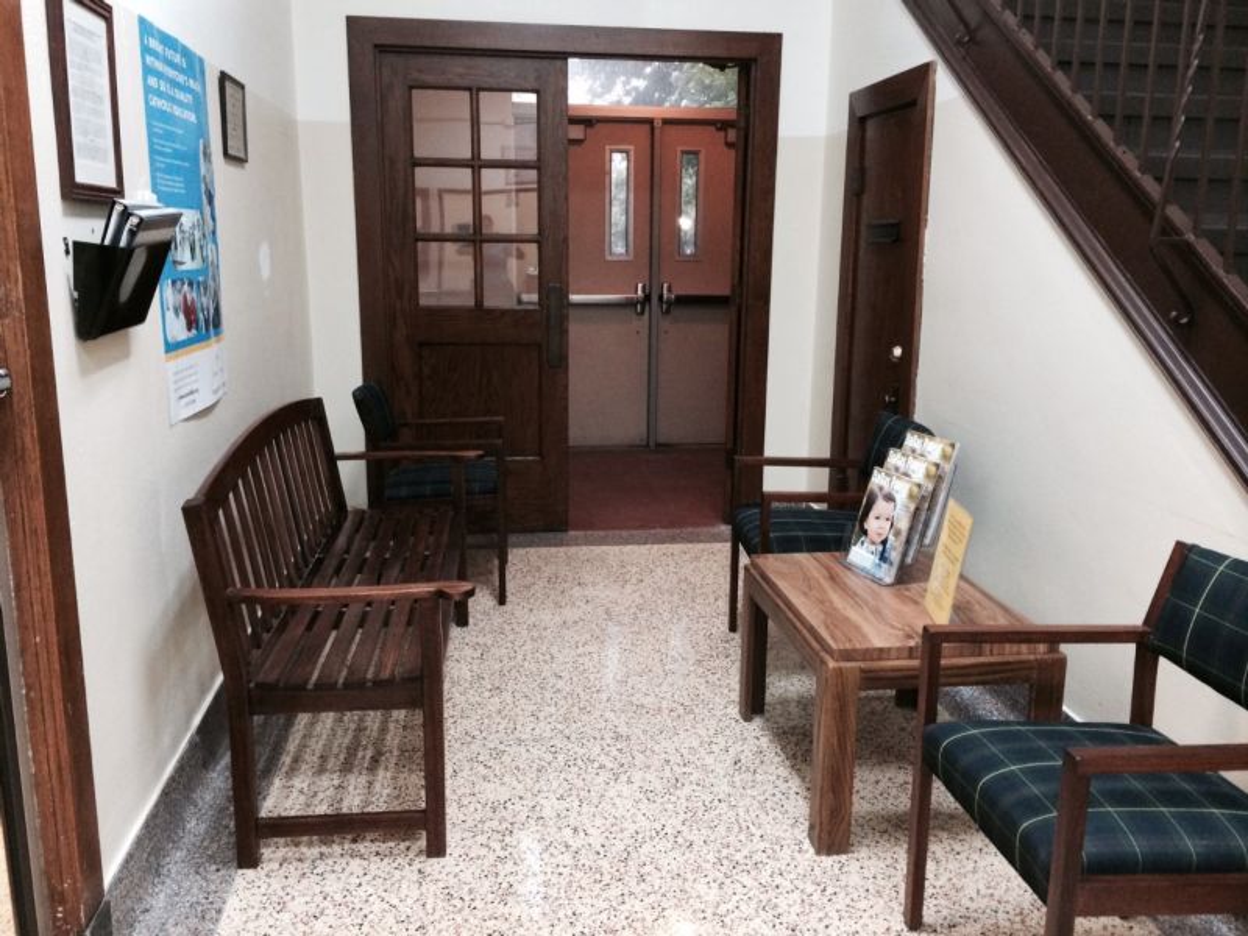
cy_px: 468
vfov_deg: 46.8
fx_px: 1082
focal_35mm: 30
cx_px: 624
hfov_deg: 60.0
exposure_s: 1/30
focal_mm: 4.12
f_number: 2.2
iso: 250
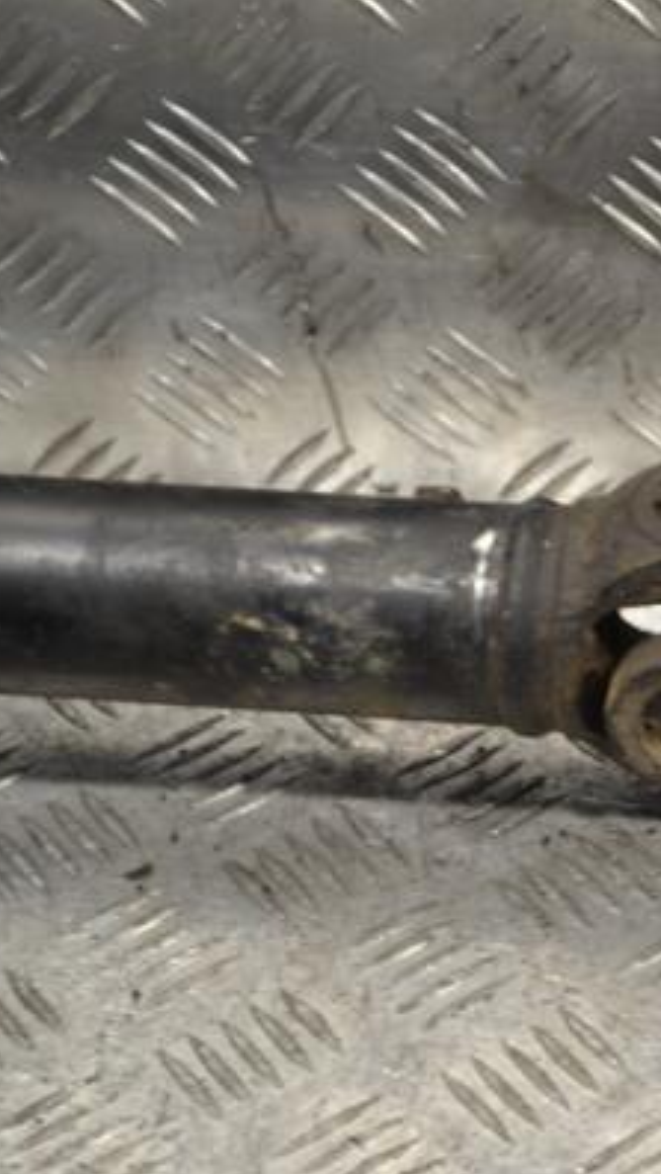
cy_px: 587
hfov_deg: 9.2
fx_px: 4072
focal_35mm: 131
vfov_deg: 16.4
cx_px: 747
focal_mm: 55
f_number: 5.6
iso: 400
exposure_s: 1/60
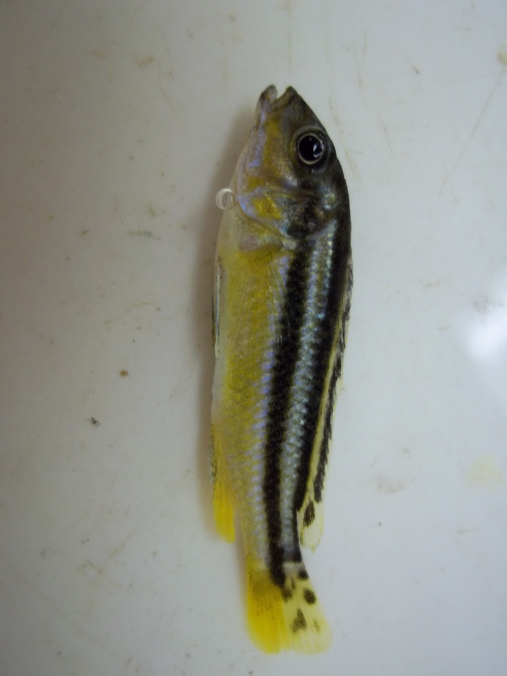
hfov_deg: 39.7
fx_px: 703
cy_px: 338
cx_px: 254
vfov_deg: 51.4
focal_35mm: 36
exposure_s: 1/25
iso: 160
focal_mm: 6.5
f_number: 3.1
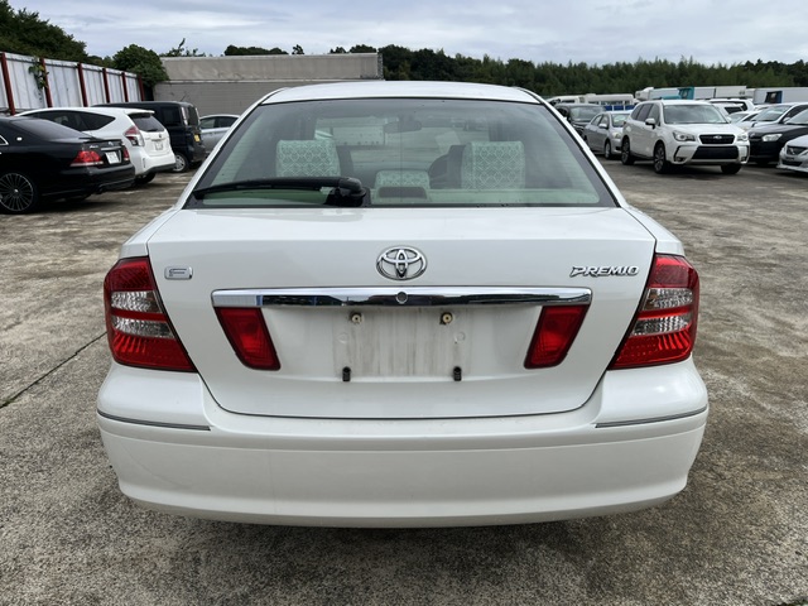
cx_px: 404
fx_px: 607
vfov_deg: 53.1
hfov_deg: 67.3
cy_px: 303
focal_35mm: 26
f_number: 1.6
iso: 50
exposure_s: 1/5319
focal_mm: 5.1
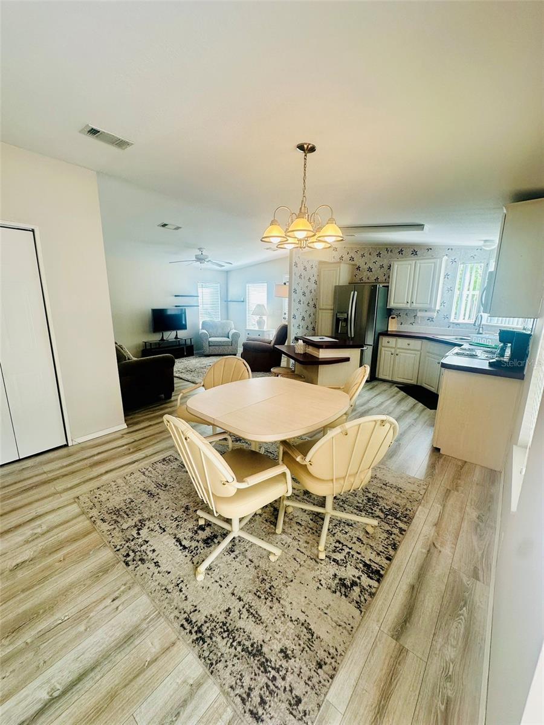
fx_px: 293
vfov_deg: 102.1
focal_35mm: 14
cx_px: 272
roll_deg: -1.8
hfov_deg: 85.7
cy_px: 362
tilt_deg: -11.0
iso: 64
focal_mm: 2.22
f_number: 2.2
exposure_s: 1/120
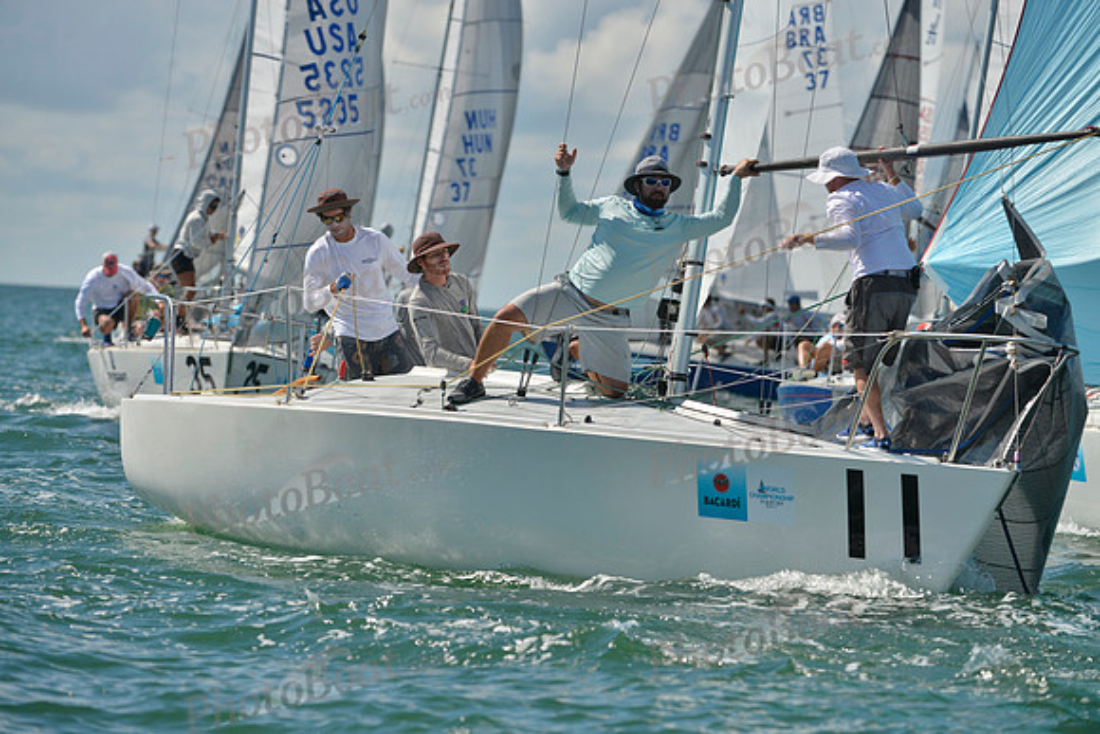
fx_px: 7640
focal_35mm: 250
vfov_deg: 5.5
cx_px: 550
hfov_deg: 8.2
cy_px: 367
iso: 200
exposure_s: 1/1600
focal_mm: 250
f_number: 5.6
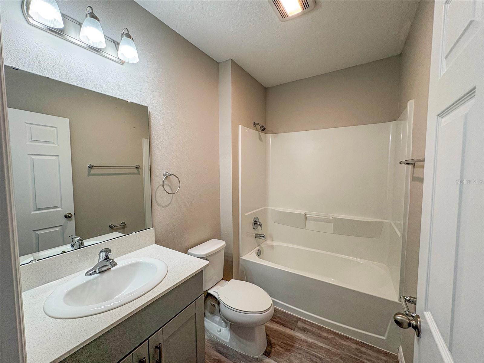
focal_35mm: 14
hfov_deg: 102.1
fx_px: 196
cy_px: 182
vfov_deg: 85.7
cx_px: 242
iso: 160
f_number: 2.2
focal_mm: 2.22
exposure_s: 1/120
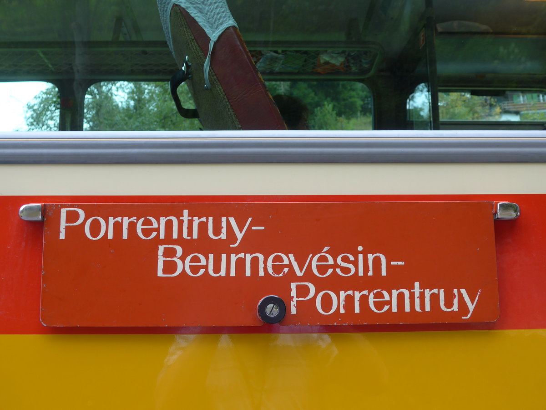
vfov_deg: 41.8
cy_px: 205
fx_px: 536
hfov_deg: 54.0
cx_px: 273
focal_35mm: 34
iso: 80
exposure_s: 1/100
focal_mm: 7
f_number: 2.5
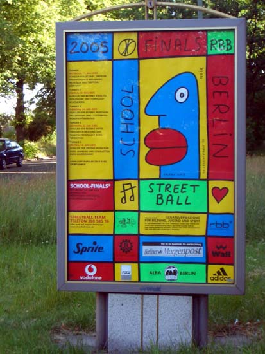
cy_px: 177
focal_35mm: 88
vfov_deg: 22.2
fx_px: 898
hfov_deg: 16.8
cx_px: 132
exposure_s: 1/100
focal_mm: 14.6
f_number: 4.4
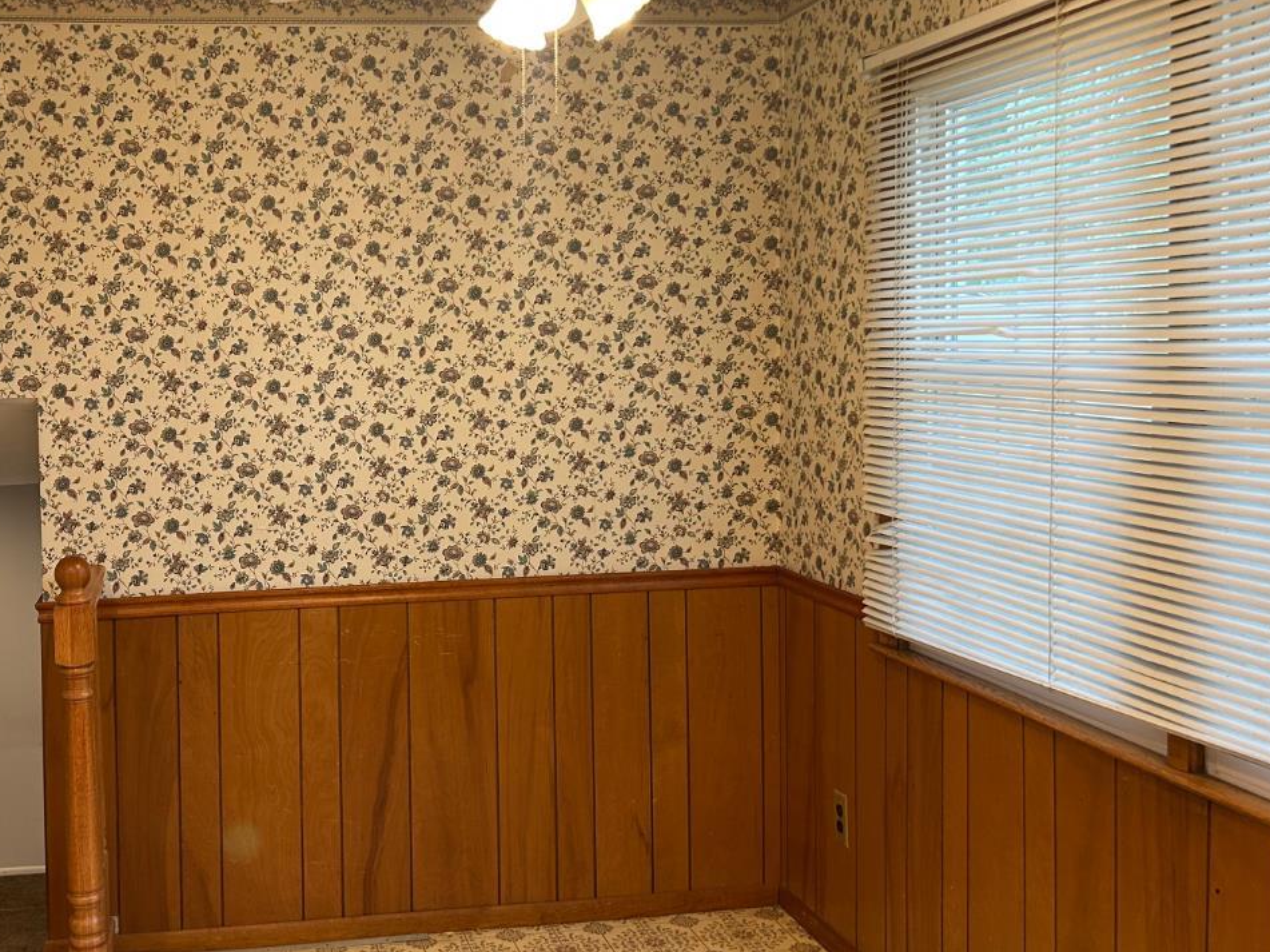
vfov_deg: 35.1
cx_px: 382
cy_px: 424
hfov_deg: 44.8
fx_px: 1504
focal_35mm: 41
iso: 100
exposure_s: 1/60
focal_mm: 5.7
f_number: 1.5
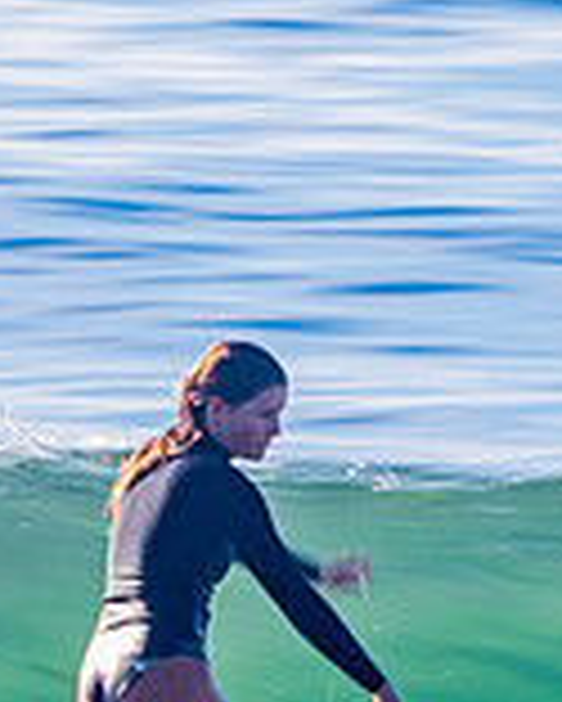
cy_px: 817
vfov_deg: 0.7
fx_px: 60111
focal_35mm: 2894
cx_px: 294
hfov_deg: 0.5
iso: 31
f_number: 11
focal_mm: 500
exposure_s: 1/20
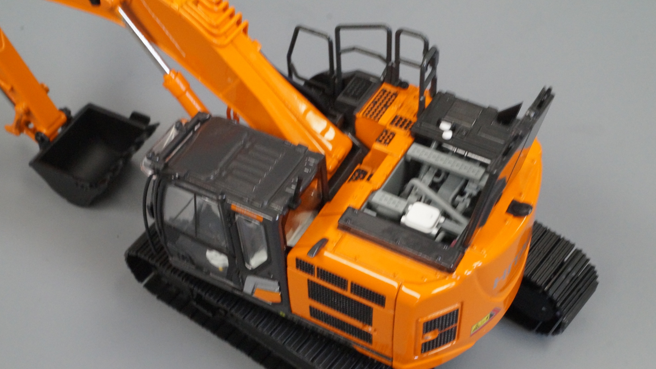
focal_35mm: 48
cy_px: 222
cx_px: 322
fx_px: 835
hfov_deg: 42.9
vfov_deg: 24.9
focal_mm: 30
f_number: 18
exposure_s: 1/25
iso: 3200
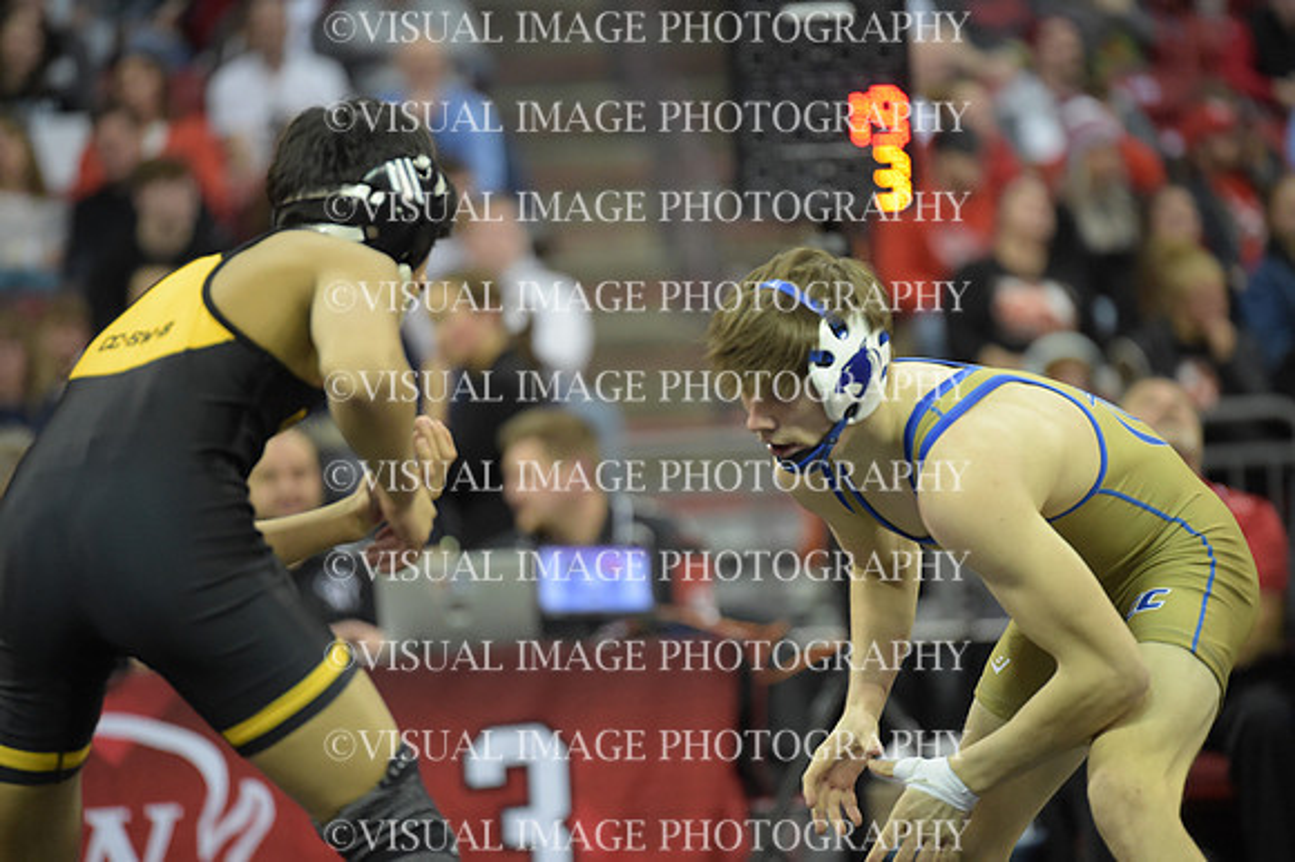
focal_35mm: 200
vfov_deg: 6.9
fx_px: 7190
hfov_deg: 10.3
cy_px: 431
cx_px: 648
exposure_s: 1/1250
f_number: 2.8
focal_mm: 200
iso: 7200
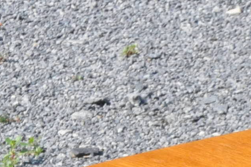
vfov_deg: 1.9
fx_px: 4944
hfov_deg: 2.9
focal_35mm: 710
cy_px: 520
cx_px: 294
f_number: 13
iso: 800
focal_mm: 70
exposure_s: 1/640
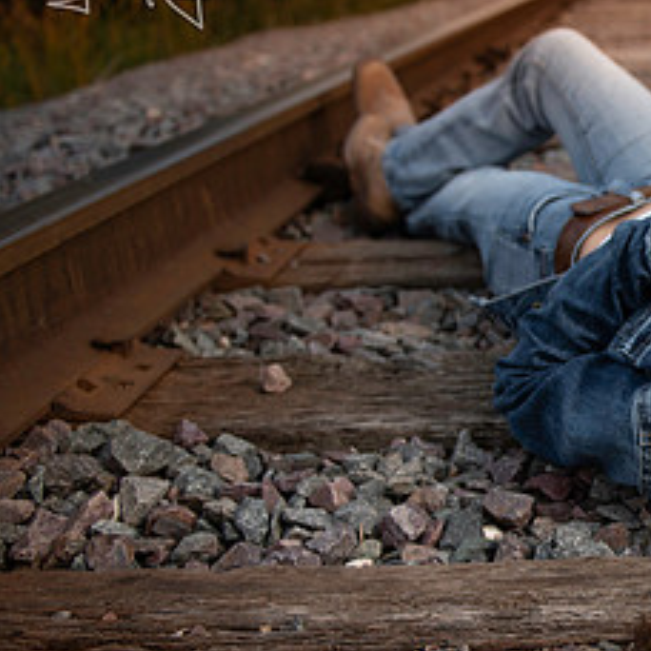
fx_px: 1106
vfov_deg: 32.7
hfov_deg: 29.6
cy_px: 390
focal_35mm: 52
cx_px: 711
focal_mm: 24
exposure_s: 1/800
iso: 100
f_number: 2.8
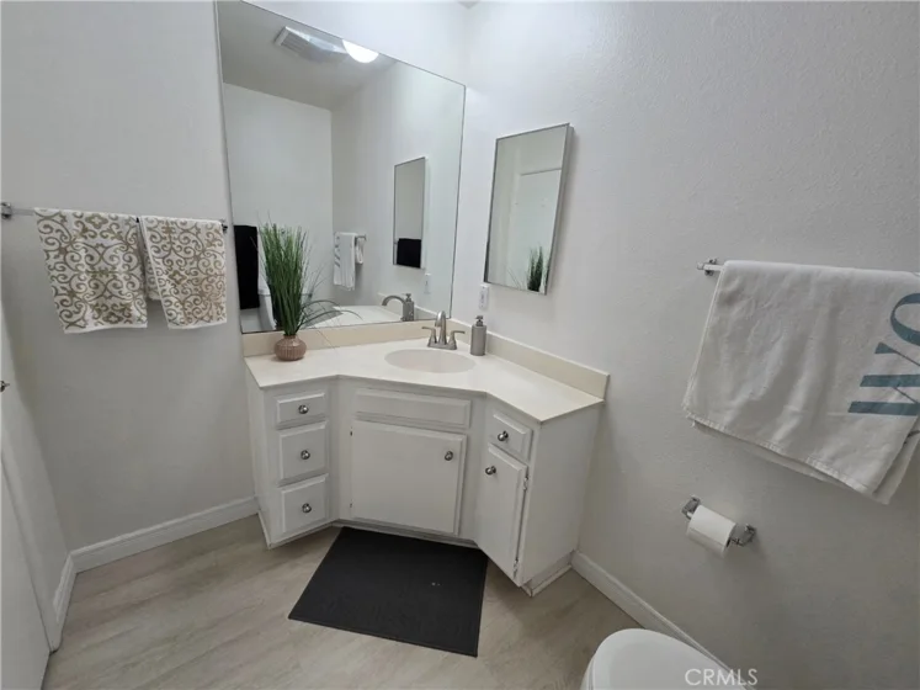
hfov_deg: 106.2
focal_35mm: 13
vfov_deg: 89.9
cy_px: 345
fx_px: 345
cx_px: 460
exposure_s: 1/60
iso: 160
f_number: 2.2
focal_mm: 2.2
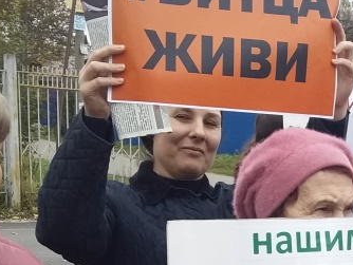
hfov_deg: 20.0
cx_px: 357
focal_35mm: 95
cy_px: 334
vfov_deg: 15.0
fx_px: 969
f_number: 2.2
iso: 200
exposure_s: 1/302
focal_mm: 3.3
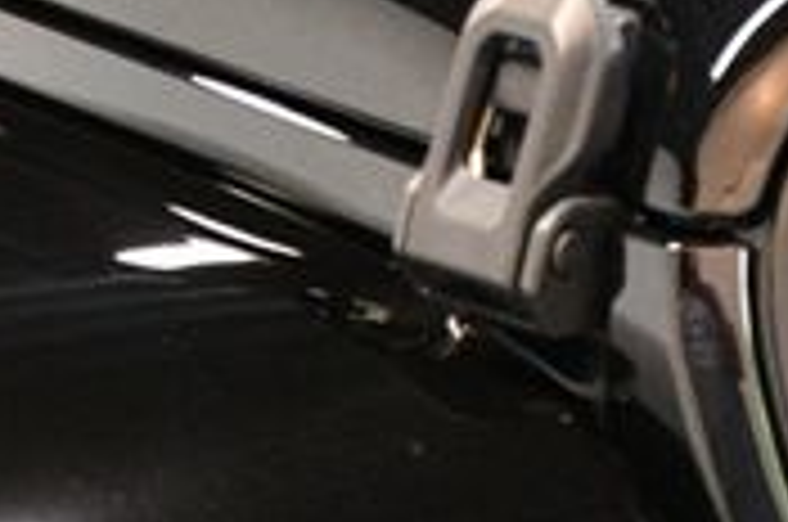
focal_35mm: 165
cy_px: 922
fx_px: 3605
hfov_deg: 12.3
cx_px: 811
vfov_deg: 8.0
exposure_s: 1/60
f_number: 4
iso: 4000
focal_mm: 30
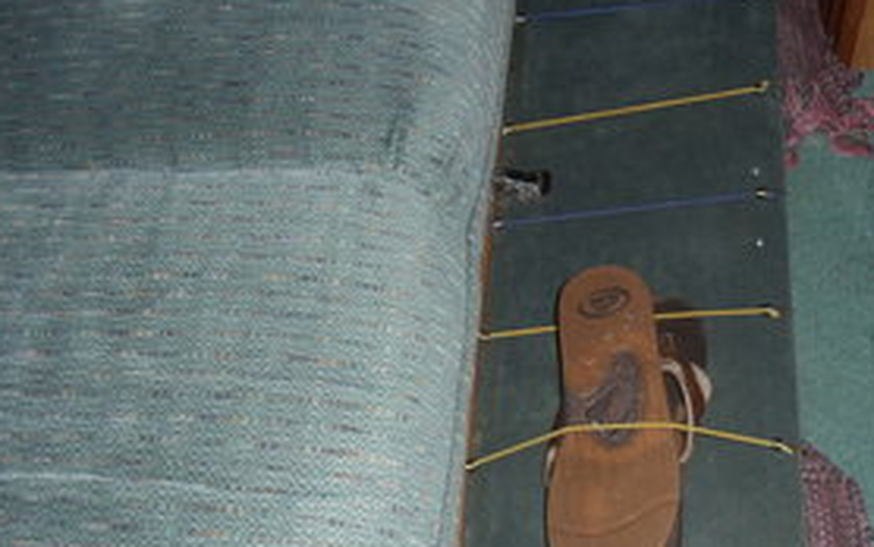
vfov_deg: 19.4
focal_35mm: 67
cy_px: 355
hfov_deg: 30.5
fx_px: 1597
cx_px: 541
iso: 100
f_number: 3.5
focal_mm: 6
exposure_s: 1/30
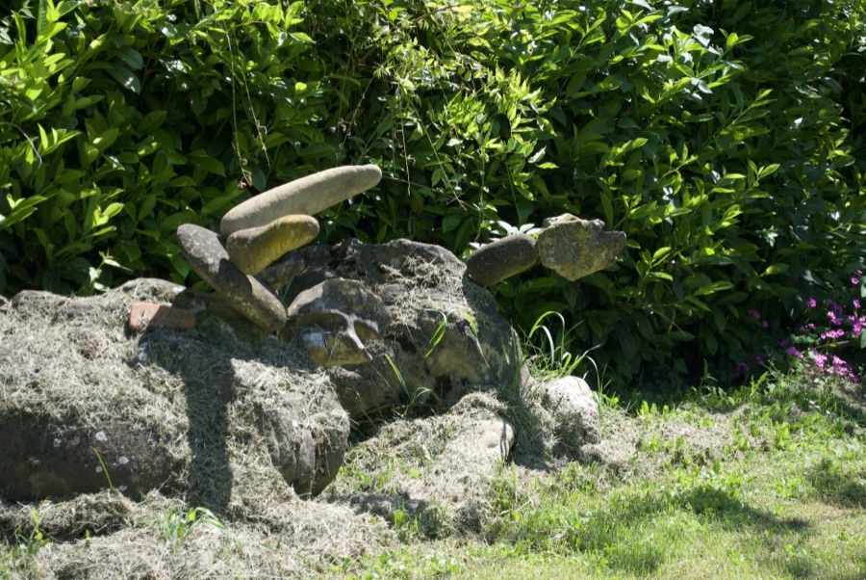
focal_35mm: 82
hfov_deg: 24.6
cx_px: 433
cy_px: 290
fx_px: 1986
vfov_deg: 16.6
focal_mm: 55
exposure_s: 1/160
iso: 100
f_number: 5.6
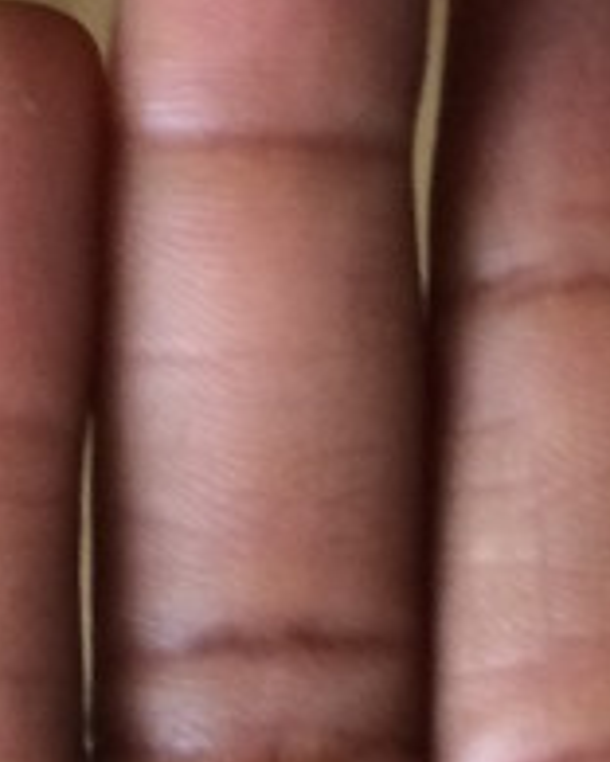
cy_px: 1461
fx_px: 3362
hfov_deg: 10.4
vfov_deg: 11.7
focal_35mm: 149
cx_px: 266
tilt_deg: -76.0
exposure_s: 1/30
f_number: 2.2
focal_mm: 4.15
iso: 100
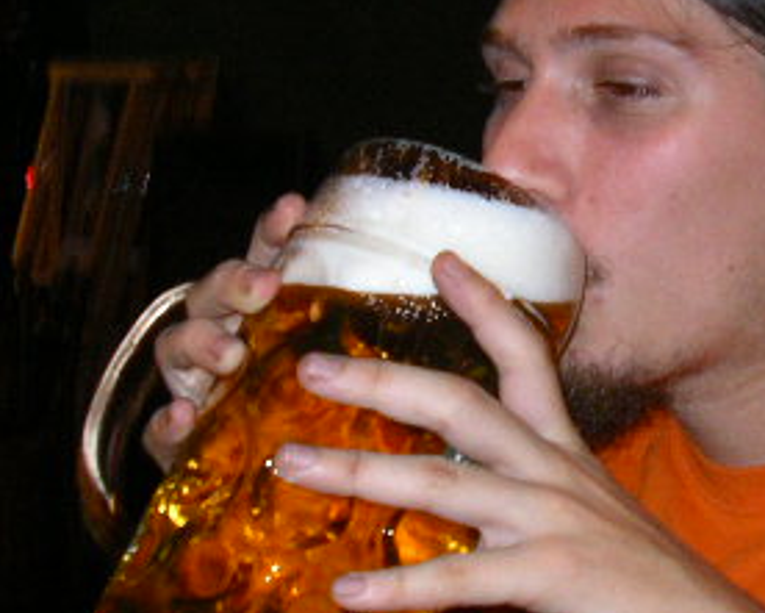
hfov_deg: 22.0
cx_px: 571
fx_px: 1948
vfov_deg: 17.9
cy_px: 277
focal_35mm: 86
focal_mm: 5.8
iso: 200
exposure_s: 1/8
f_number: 2.9
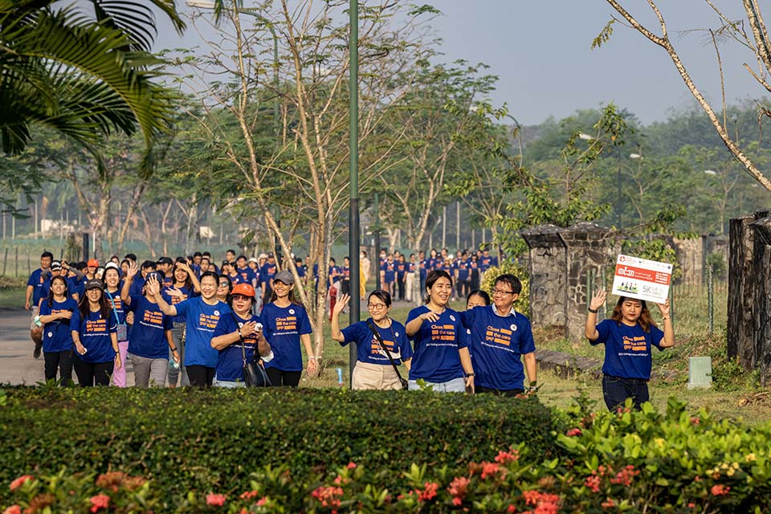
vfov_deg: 6.9
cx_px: 386
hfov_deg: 10.3
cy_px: 257
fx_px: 4283
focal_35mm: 200
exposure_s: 1/800
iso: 1000
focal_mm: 200
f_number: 9
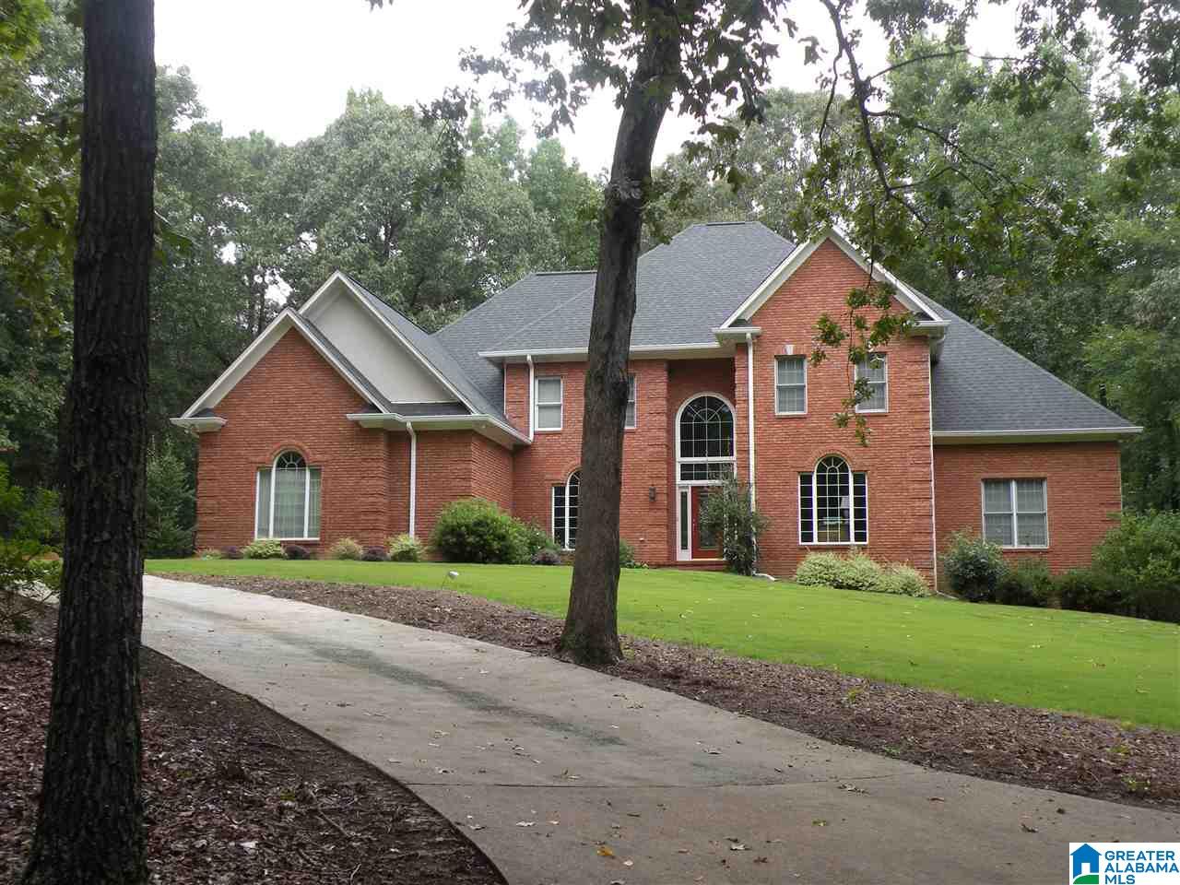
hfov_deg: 44.8
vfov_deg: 34.3
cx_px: 590
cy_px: 442
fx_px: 1432
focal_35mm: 42
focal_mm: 7.4
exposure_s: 1/70
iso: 64
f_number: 3.5
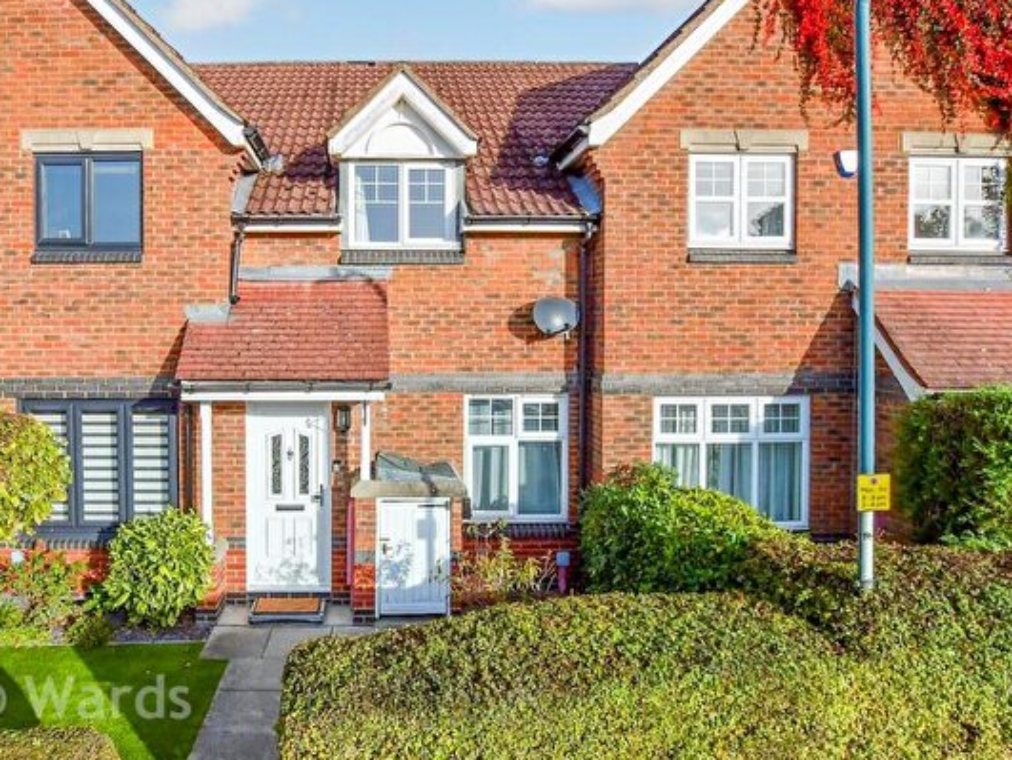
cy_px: 393
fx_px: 556
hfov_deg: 83.5
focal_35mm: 19
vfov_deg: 68.7
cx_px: 398
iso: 400
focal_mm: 10
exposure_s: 1/1250
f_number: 8
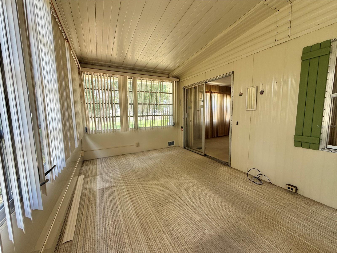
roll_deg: +0.7
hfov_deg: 102.1
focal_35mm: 14
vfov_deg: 85.7
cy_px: 126
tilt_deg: -5.7
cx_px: 168
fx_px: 136
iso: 125
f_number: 2.2
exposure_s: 1/121
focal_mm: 2.22
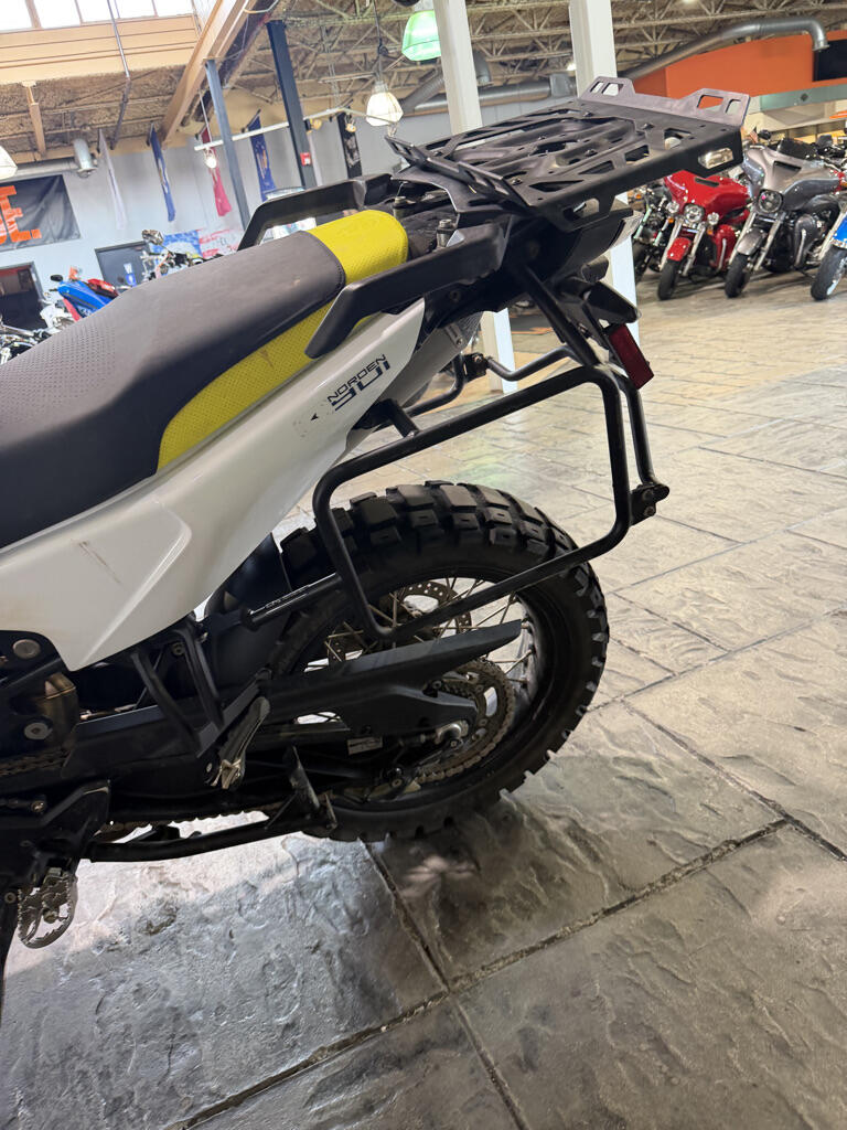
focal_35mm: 24
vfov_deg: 71.6
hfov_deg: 56.8
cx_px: 424
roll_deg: +10.2
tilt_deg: -19.5
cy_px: 565
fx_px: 783
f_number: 1.78
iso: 200
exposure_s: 1/60
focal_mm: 6.76
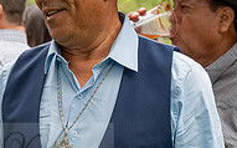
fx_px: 858
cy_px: 152
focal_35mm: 133
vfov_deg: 9.8
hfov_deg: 15.5
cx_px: 9
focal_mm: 43
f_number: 4
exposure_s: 1/250
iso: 250
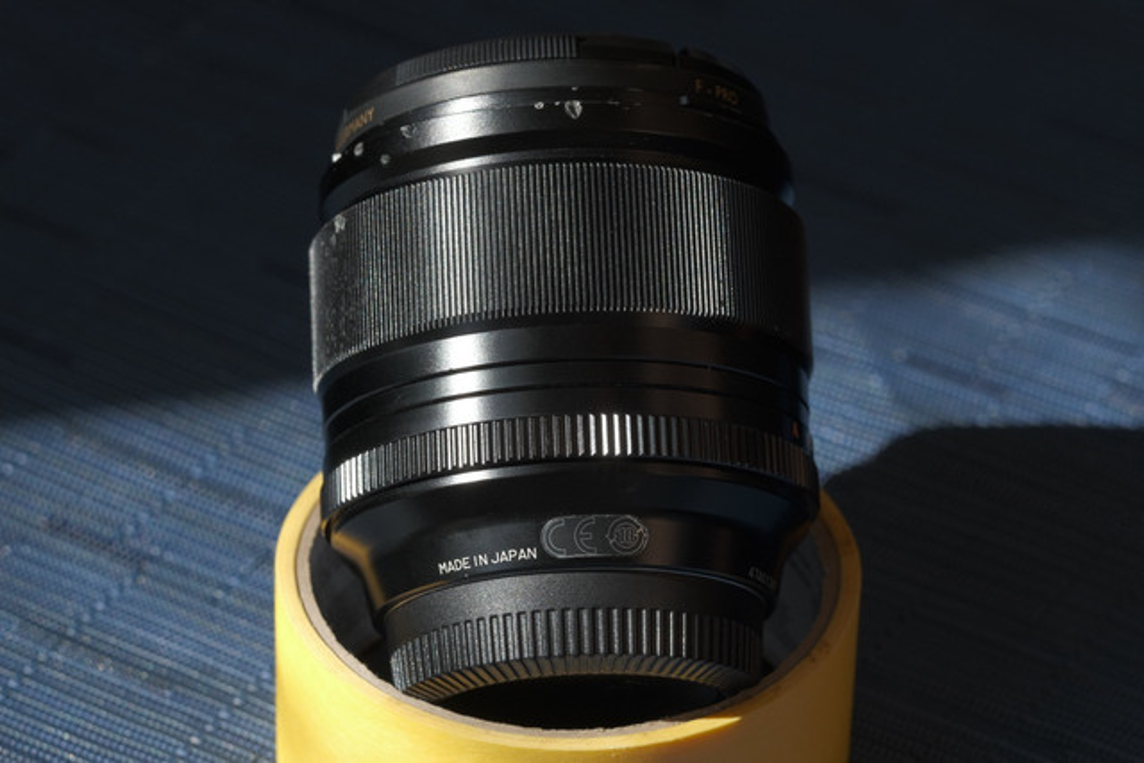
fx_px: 4291
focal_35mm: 135
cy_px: 382
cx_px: 572
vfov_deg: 10.2
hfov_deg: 15.2
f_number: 8
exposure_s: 1/80
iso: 160
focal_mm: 90
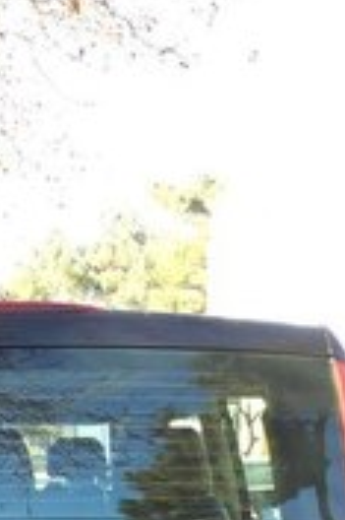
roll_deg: -1.1
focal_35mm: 85
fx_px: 1224
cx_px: -38
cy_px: 620
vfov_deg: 22.1
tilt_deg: -7.3
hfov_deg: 15.6
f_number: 2.2
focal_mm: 4.15
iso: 32
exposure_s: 1/100
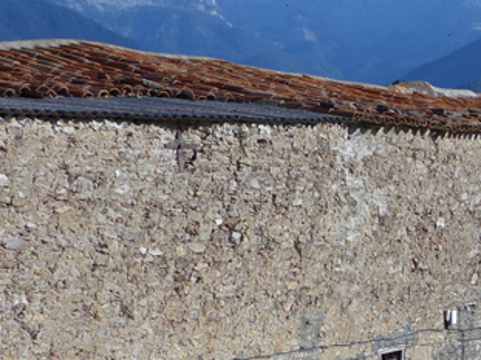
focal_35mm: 134
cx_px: 384
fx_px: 1861
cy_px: 172
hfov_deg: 14.6
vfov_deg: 11.1
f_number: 4
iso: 100
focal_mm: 10.9
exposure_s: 1/1000
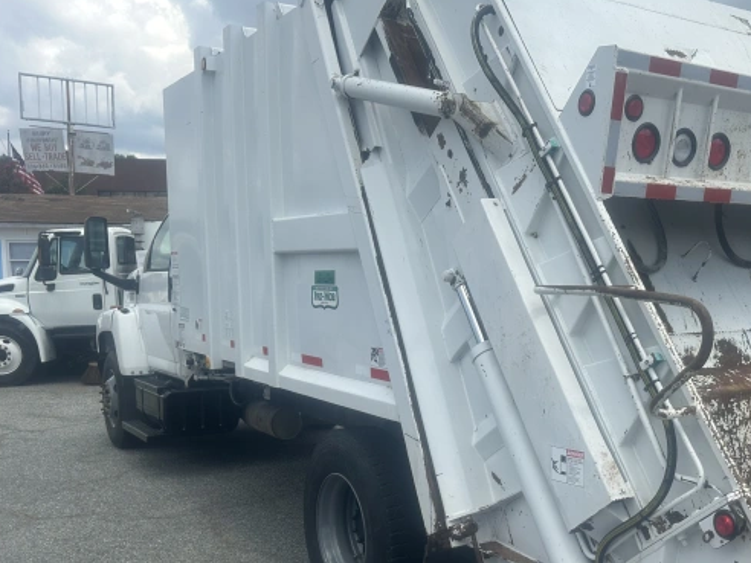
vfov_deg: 36.5
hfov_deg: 47.1
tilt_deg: -8.6
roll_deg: -1.1
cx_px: 502
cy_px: 363
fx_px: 846
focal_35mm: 39
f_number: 1.78
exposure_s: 1/4016
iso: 80
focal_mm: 6.86
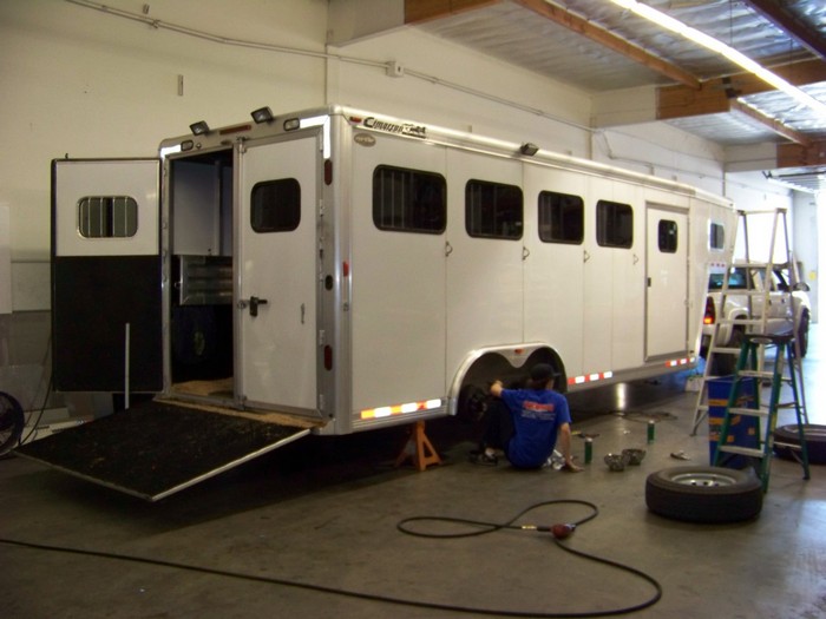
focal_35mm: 36
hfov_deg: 51.4
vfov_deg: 39.7
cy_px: 310
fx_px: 859
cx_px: 413
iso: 200
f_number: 2.8
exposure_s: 1/30
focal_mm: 5.85
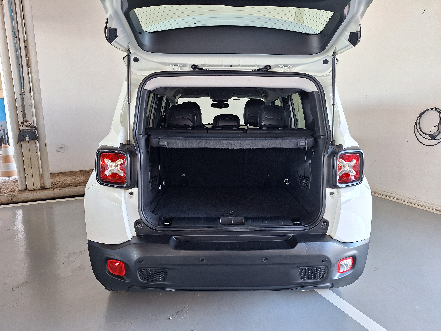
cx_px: 220
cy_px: 166
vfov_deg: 58.9
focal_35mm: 23
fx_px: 293
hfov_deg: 73.9
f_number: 1.8
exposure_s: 1/60
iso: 64
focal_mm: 5.54
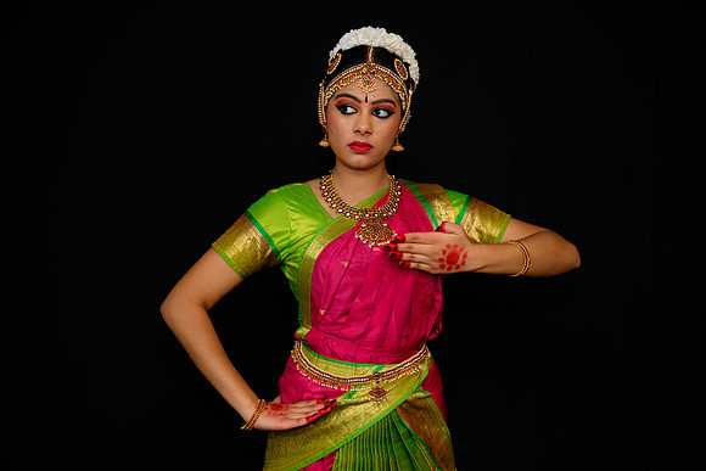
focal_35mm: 65
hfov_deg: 31.0
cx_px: 353
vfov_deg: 20.9
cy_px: 236
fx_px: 1275
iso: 640
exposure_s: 1/125
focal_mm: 65
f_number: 5
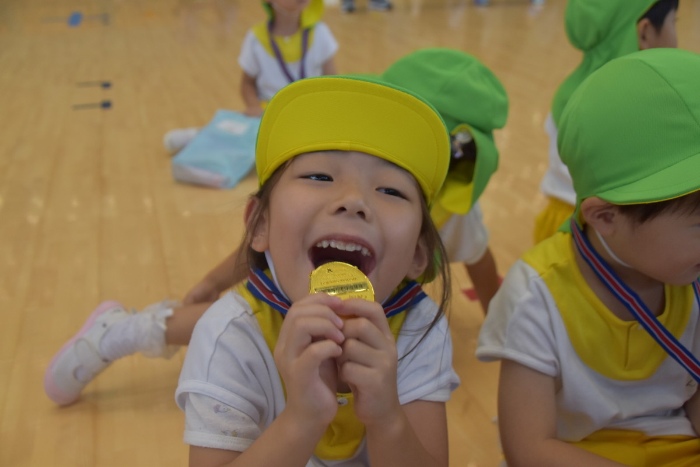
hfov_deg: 49.5
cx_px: 350
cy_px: 234
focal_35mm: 39
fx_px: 759
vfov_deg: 34.2
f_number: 4
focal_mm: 26
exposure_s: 1/250
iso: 720
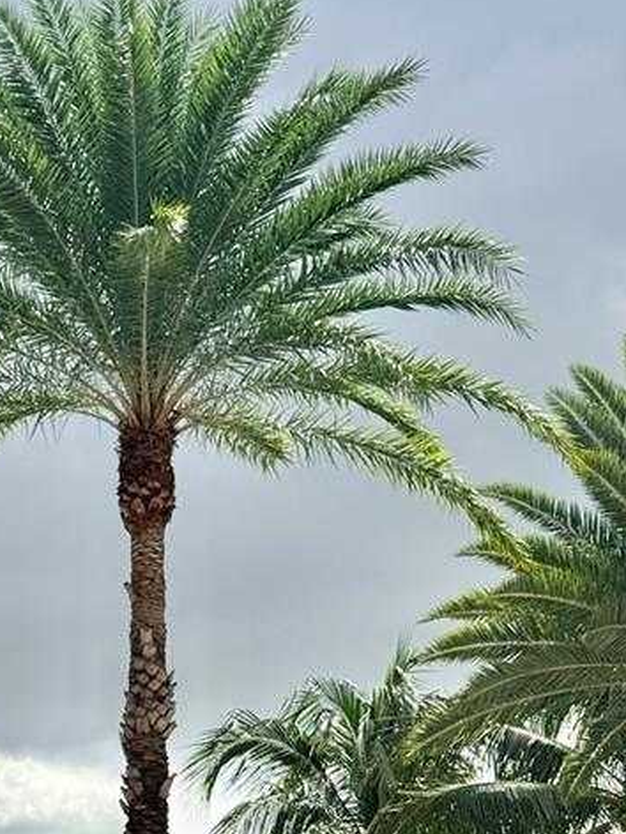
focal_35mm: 122
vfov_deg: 15.9
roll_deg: +2.1
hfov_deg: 12.1
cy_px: 822
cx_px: 235
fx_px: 2942
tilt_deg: +11.5
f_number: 1.78
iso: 100
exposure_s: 1/9901
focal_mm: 6.76
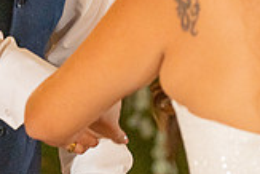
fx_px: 3094
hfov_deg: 4.8
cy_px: -122
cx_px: 128
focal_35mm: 428
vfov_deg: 3.2
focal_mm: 120
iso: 2500
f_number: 4
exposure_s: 1/250
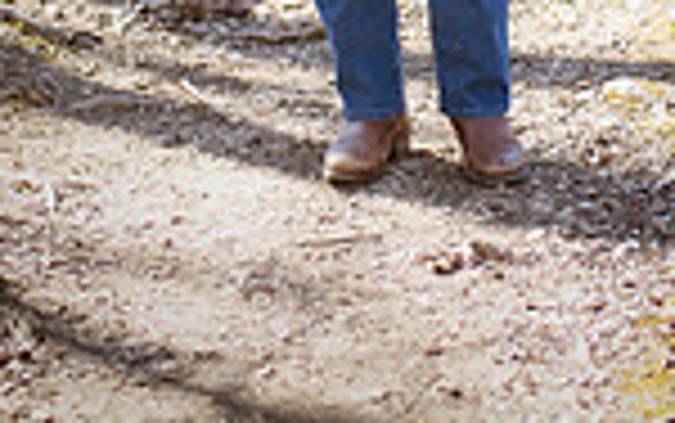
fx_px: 4510
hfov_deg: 8.6
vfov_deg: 5.2
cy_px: -576
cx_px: 454
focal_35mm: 245
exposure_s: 1/1000
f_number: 4
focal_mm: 80
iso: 800
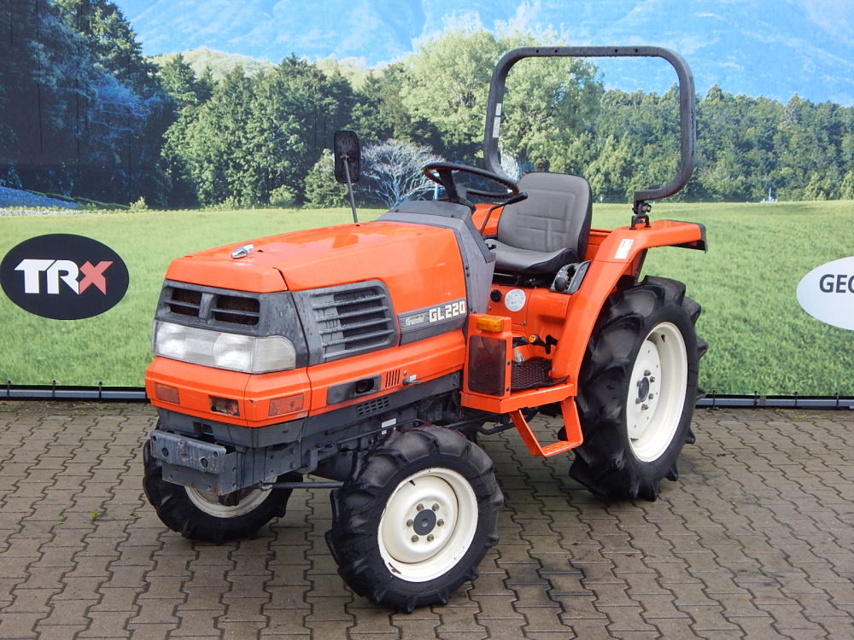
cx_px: 427
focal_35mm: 48
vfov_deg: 30.3
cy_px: 320
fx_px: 1184
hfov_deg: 39.7
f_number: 3.7
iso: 125
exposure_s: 1/250
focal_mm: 8.6
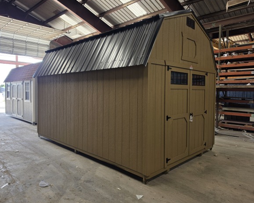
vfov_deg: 56.8
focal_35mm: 25
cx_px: 119
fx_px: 188
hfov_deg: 68.0
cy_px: 102
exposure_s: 1/180
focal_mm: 6.5
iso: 40
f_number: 1.4
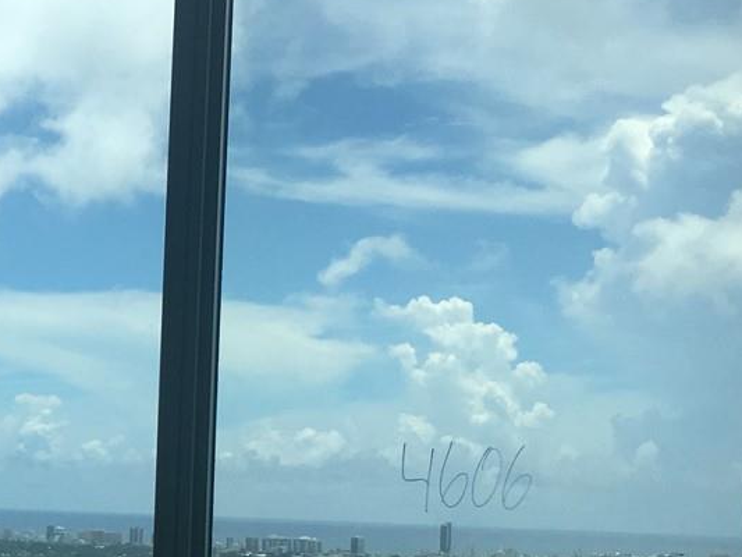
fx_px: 1865
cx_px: -252
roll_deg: -3.2
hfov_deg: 20.4
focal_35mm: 87
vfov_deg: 16.8
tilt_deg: -0.3
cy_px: 482
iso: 25
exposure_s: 1/2024
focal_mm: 4.15
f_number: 2.2
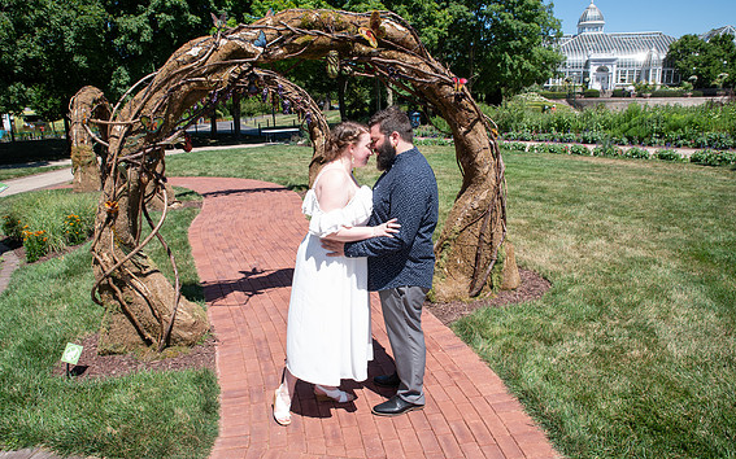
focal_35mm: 25
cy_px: 230
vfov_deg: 49.2
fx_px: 501
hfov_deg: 72.6
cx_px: 363
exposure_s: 1/200
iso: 160
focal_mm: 24
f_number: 8
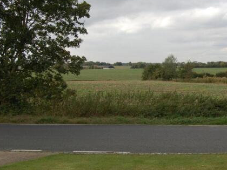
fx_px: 354
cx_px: 171
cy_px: 76
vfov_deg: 27.0
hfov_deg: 34.8
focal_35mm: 54
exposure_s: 1/500
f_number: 5.6
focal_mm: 24
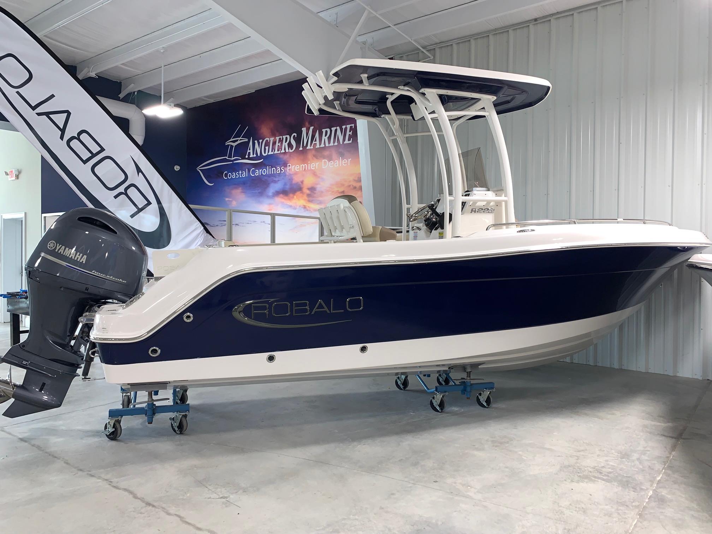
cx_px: 356
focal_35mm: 26
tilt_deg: -1.7
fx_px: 535
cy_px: 267
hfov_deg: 67.3
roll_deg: -0.2
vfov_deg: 53.1
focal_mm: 4.25
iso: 25
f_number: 1.8
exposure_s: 1/24
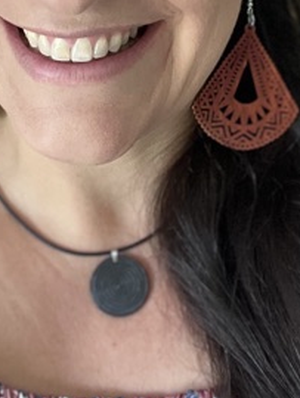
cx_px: 145
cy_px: 12
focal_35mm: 71
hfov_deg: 20.8
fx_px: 819
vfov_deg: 26.1
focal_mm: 2.71
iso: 160
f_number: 2.2
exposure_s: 1/60
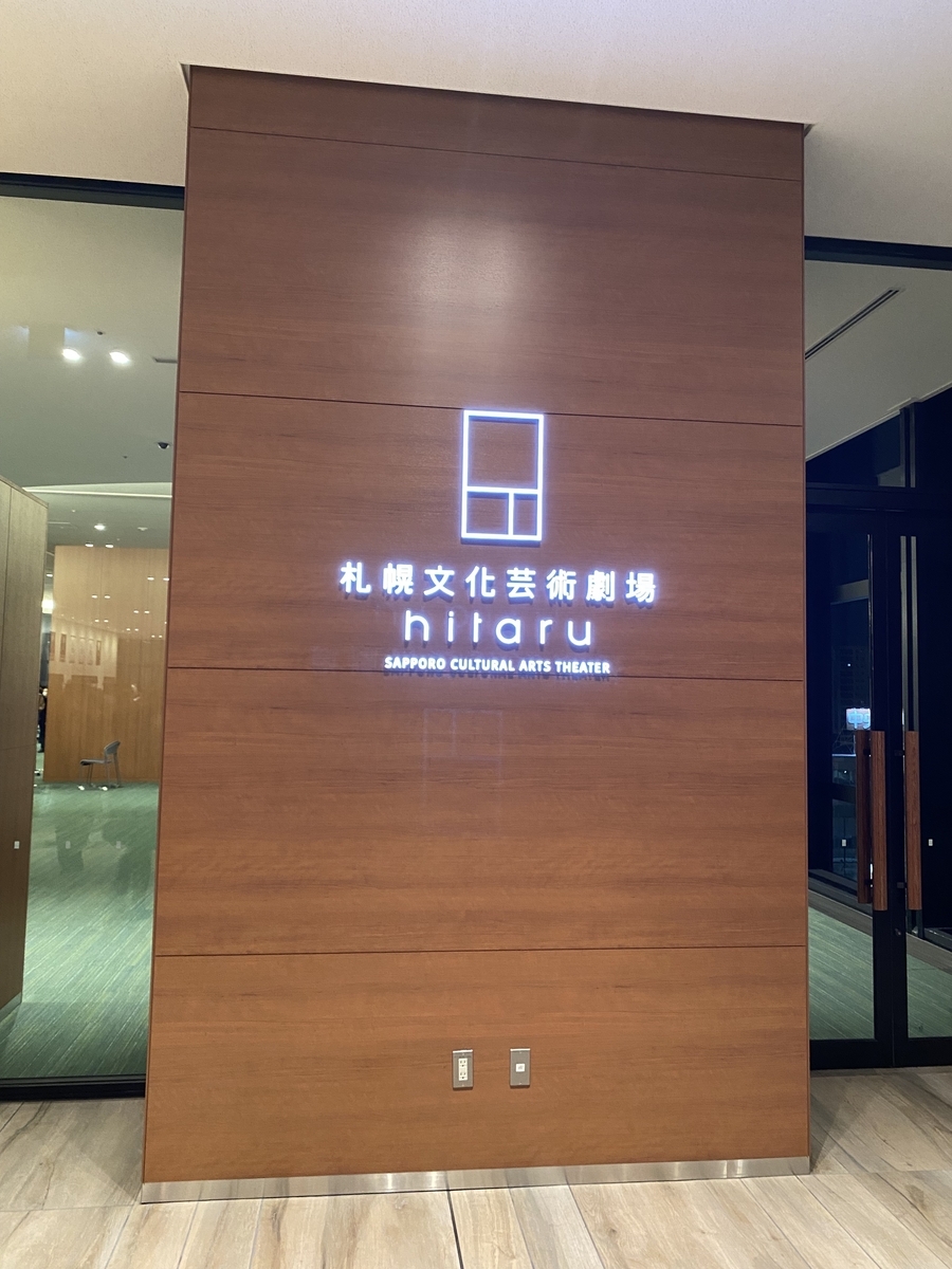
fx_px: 953
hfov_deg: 53.1
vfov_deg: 67.3
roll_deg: -2.3
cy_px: 634
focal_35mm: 26
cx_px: 476
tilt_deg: +6.4
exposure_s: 1/33
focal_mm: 4.25
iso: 320
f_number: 1.8
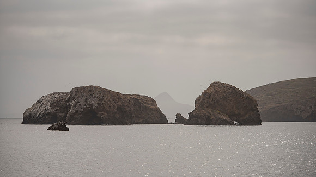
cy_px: 85
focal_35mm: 141
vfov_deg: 8.6
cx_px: 158
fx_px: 1185
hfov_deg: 15.2
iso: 100
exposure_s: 1/4000
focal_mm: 135
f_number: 2.8
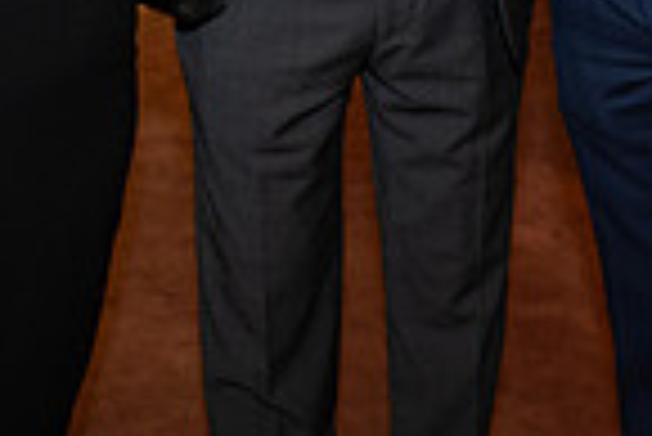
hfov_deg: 19.2
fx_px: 1922
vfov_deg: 11.8
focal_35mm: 106
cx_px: 261
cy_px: -384
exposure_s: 1/100
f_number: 5.6
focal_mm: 26.5
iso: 800
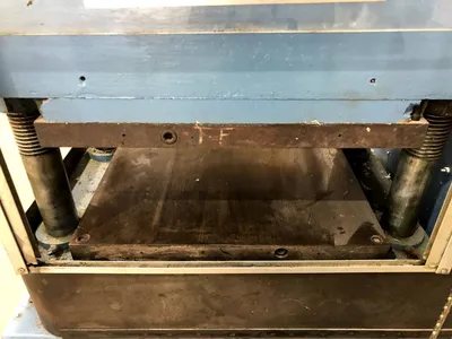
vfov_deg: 49.7
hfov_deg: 63.4
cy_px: 170
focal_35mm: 28
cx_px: 226
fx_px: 366
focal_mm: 4
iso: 64
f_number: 1.8
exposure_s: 1/15
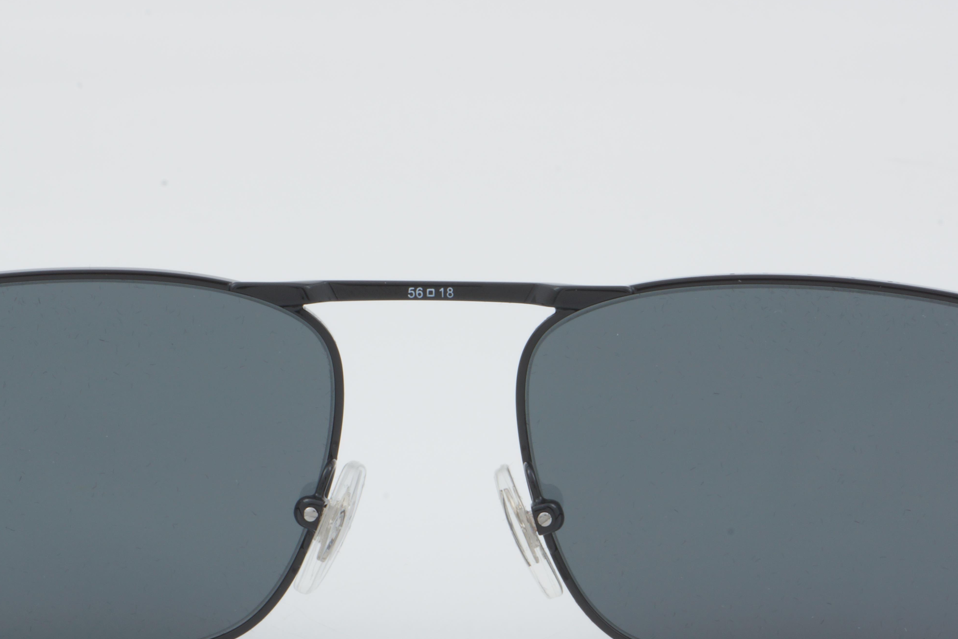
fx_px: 3346
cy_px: 457
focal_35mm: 126
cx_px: 432
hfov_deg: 16.3
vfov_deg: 10.9
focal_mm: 55
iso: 100
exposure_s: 1/3
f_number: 32
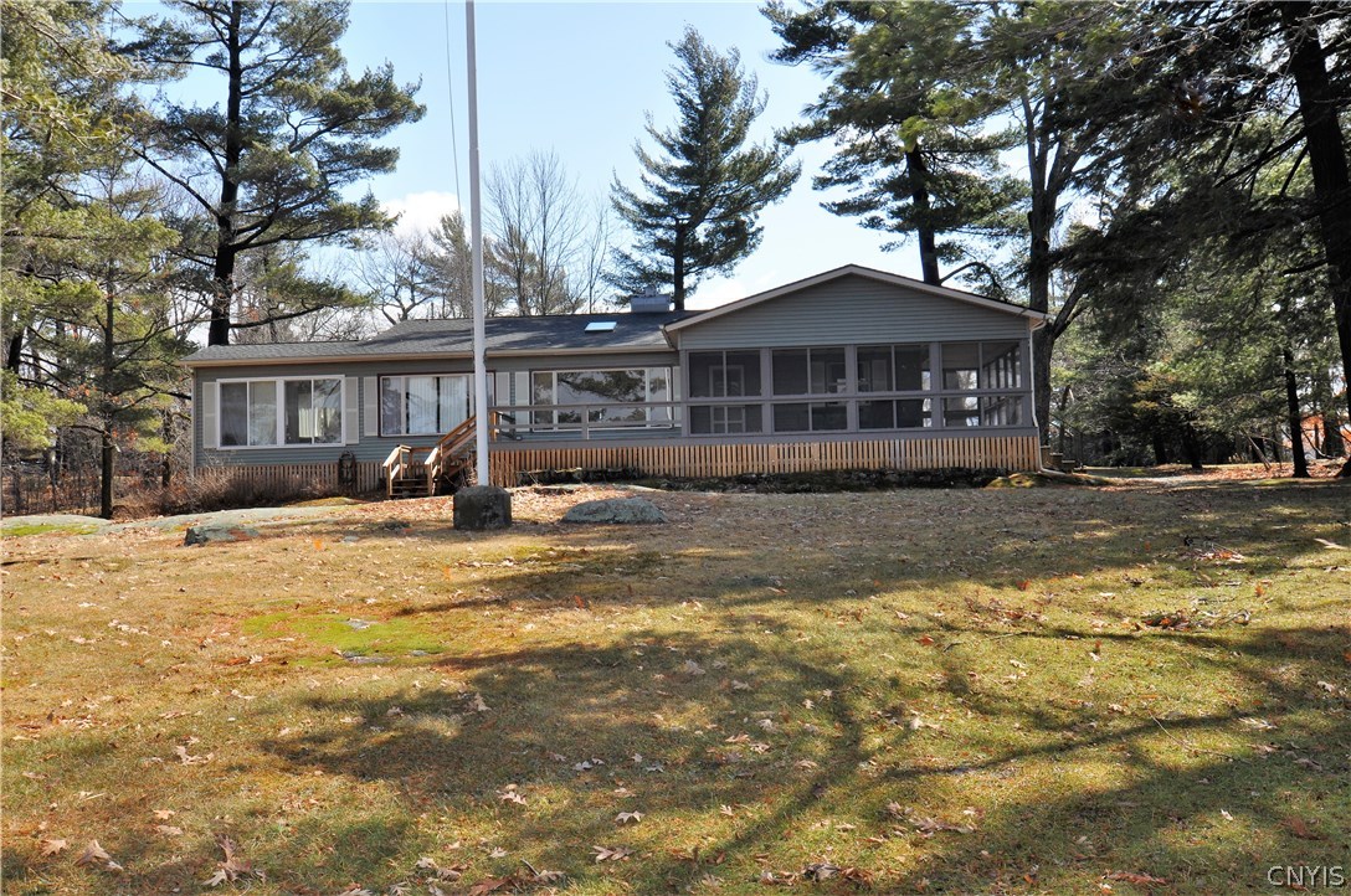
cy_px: 448
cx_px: 676
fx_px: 1349
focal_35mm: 36
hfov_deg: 53.2
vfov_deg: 36.8
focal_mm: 24
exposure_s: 1/200
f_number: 11
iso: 200
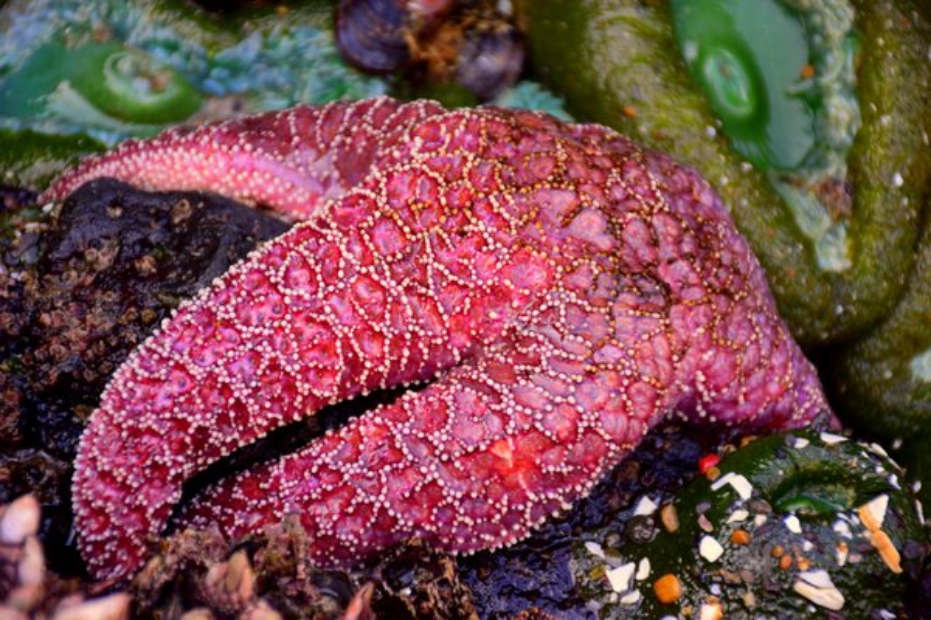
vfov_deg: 10.2
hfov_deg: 15.2
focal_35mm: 135
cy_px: 310
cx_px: 466
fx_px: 3491
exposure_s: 1/160
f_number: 5.6
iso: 400
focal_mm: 90
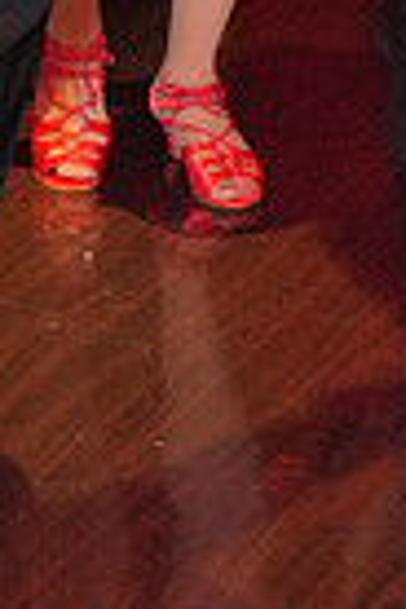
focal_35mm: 202
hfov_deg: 6.8
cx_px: 7
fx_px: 3417
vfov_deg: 9.7
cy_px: -455
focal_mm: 48
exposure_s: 1/200
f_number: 4
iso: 4000
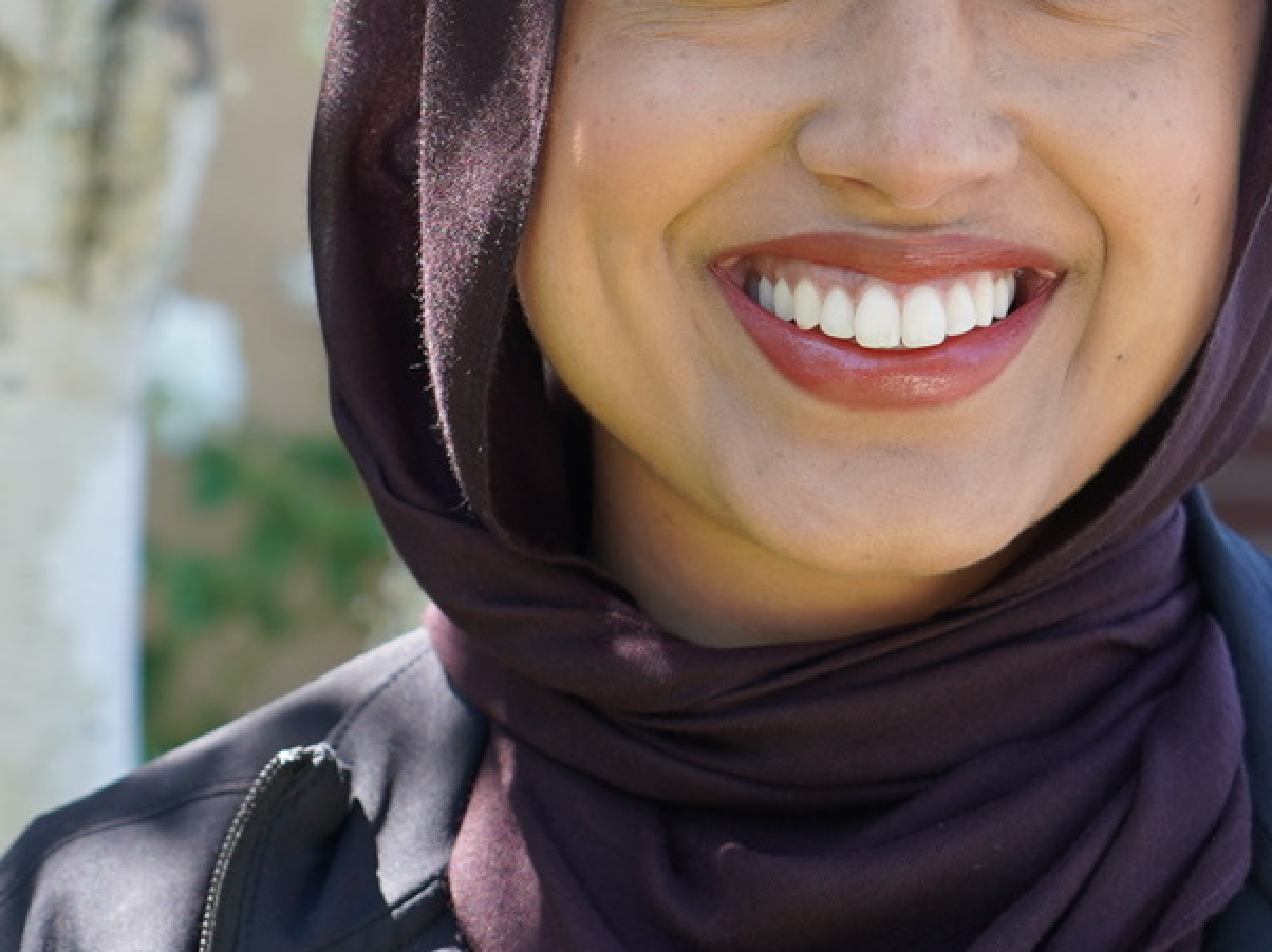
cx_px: 893
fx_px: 5950
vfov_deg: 9.1
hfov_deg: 12.2
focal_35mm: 162
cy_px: 231
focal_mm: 44
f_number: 4
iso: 160
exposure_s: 1/160
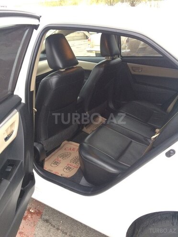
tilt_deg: -26.8
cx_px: 89
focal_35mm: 29
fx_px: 199
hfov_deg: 48.2
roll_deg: +0.3
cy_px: 118
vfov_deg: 61.7
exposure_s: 1/33
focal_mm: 4.15
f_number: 2.2
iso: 160
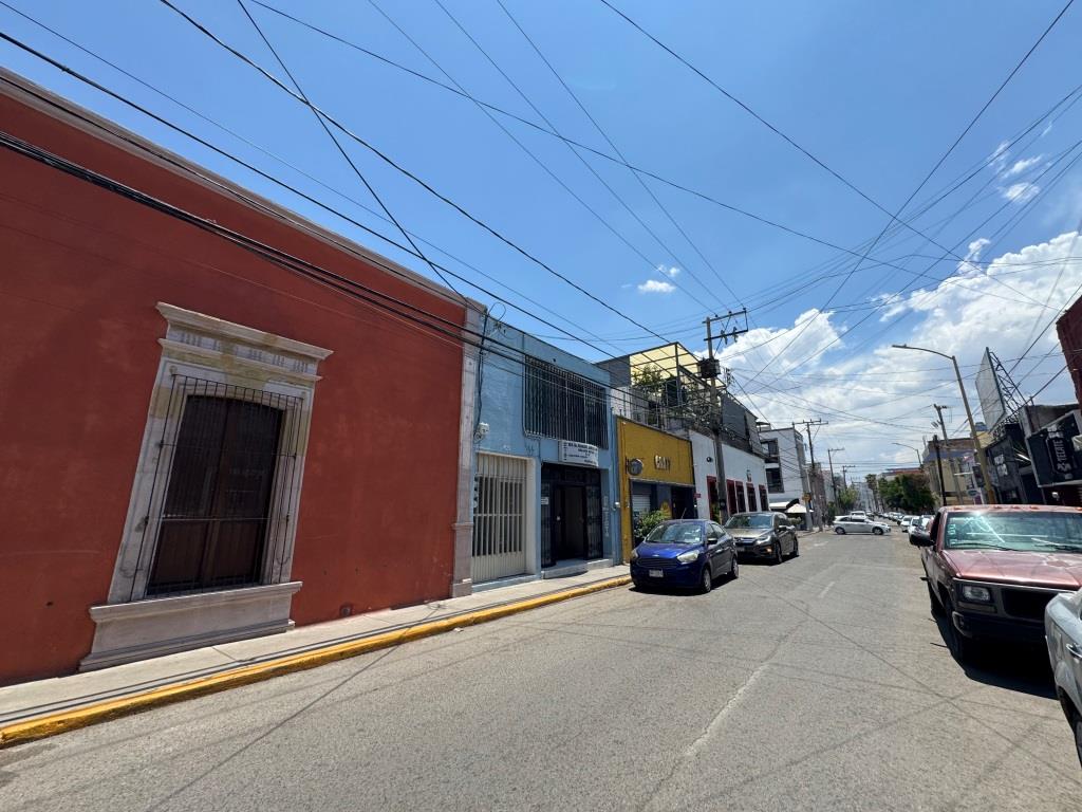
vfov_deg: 85.7
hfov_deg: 102.1
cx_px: 541
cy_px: 406
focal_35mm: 14
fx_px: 438
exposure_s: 1/1832
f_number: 2.2
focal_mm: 2.22
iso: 50
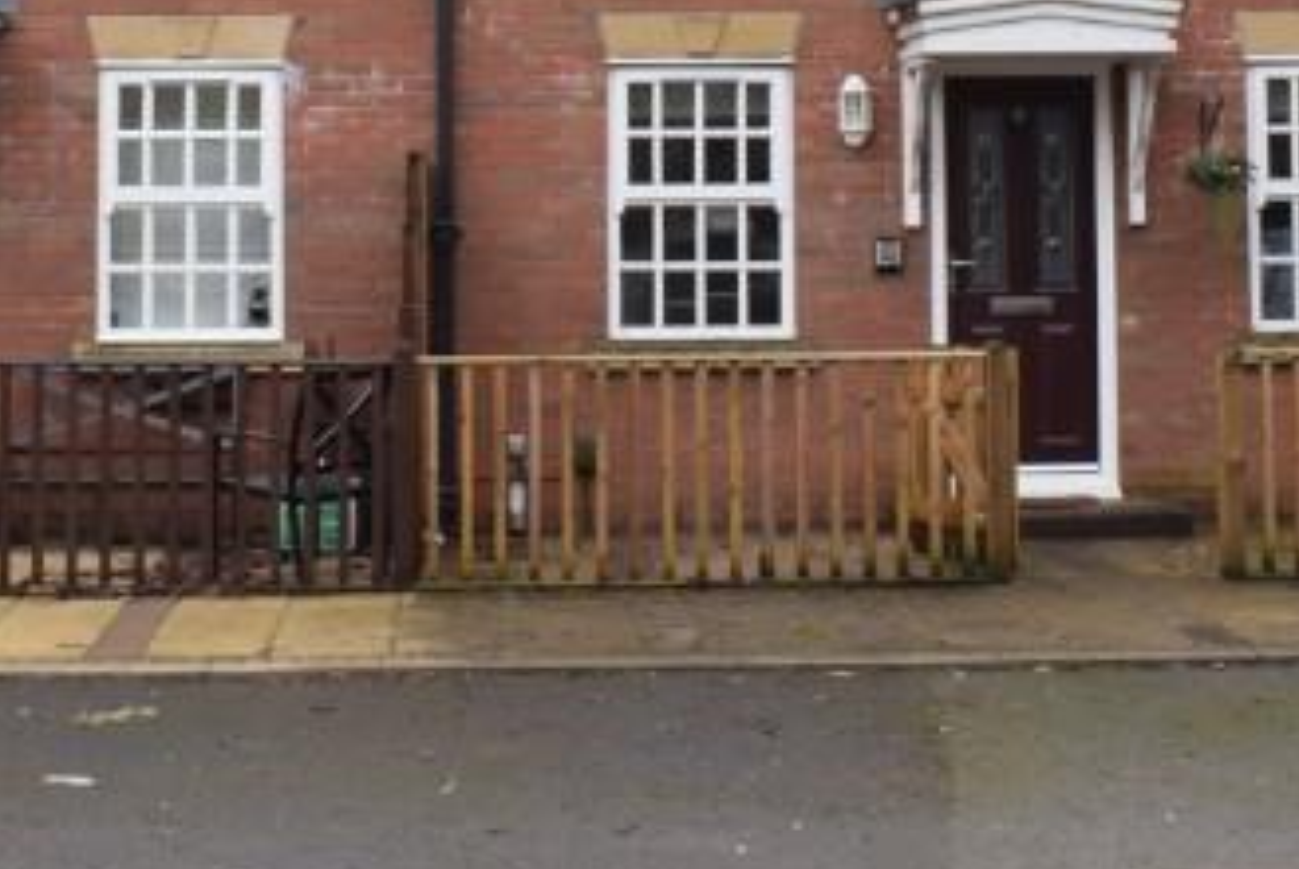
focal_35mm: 84
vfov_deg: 15.9
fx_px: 3034
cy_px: -34
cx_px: 561
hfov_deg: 24.2
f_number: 6.3
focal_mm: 18
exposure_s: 1/160
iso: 400
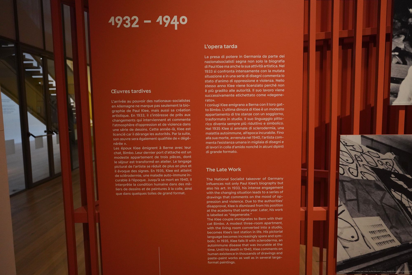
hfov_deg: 73.7
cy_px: 138
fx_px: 275
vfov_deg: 53.1
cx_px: 206
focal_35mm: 24
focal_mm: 24
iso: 3200
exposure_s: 1/80
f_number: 4
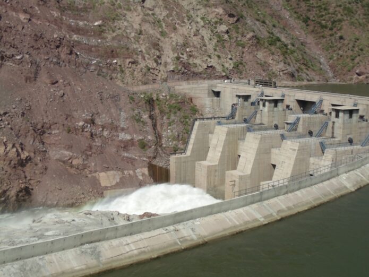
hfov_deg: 33.2
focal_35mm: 58
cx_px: 184
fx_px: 619
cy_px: 138
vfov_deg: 25.3
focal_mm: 10.4
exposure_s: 1/125
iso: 80
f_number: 11.1
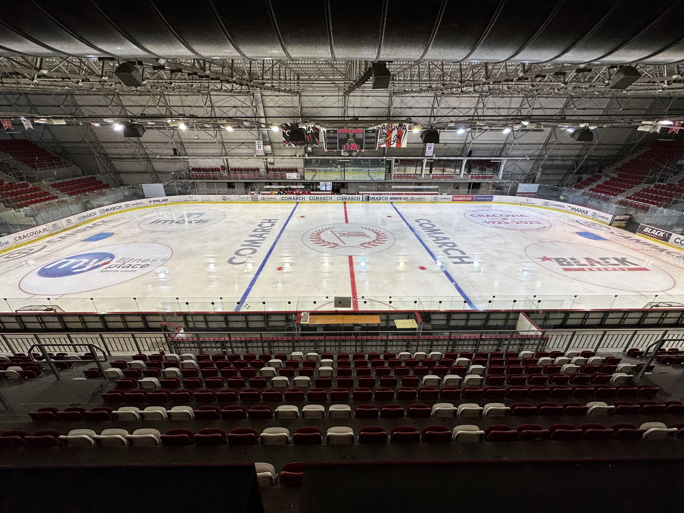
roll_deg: -0.5
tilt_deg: -24.2
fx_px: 277
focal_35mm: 14
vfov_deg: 85.7
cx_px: 342
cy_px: 256
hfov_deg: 102.1
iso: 64
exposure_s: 1/100
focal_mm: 2.22
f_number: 2.2
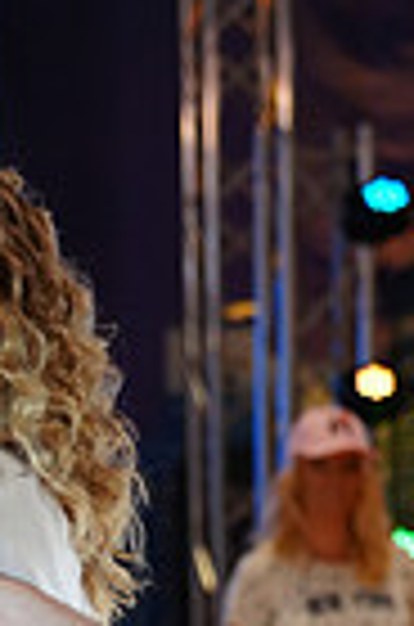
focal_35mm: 293
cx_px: -142
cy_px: 829
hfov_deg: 4.6
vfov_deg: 7.0
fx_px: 5079
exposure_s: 1/160
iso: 800
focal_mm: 70
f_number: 2.8
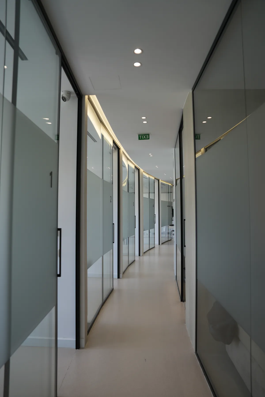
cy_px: 198
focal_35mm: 24
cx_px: 132
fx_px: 265
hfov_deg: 53.1
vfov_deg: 73.7
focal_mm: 24
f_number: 4
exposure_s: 1/60
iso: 100
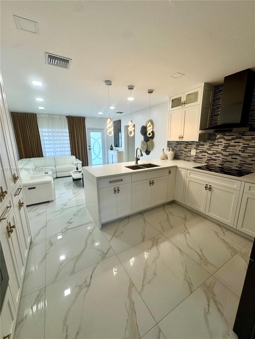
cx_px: 128
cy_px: 170
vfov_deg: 102.1
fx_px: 138
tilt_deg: -13.1
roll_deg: +1.0
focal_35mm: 14
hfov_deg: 85.7
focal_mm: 2.22
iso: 64
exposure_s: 1/120
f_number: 2.2
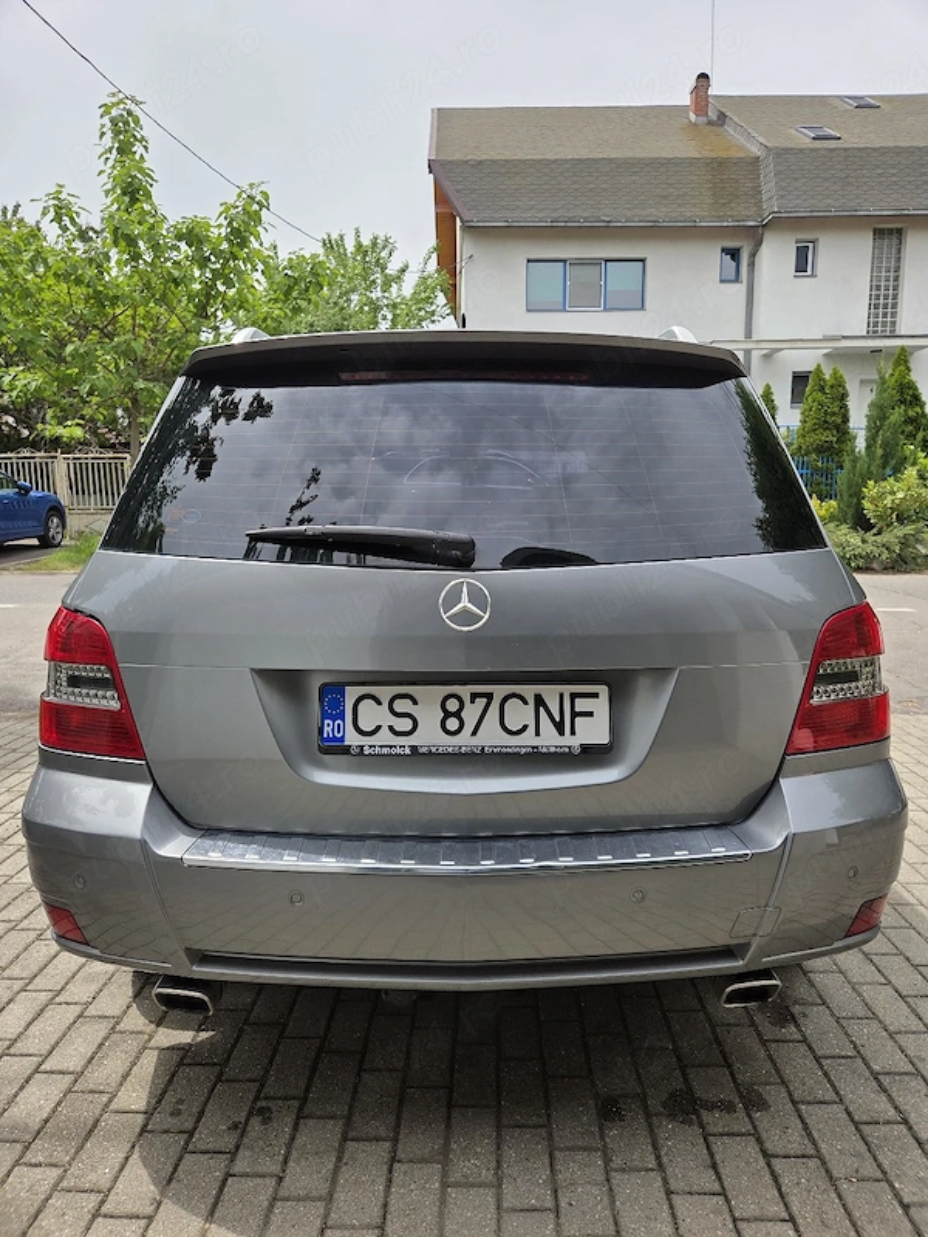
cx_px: 464
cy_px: 618
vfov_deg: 73.9
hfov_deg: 58.9
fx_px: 822
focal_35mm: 23
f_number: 1.8
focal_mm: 5.4
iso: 80
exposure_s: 1/5000
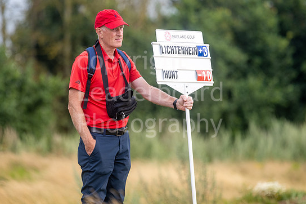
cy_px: 97
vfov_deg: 2.9
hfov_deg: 4.3
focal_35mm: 480
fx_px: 4077
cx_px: 151
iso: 200
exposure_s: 1/400
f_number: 4
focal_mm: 300
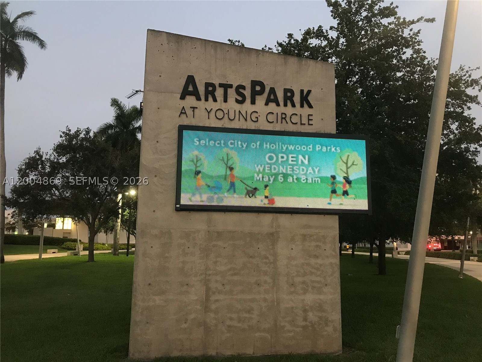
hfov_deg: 63.4
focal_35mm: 28
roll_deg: -0.7
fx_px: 390
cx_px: 241
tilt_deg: +9.0
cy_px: 181
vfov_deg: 49.7
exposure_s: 1/15
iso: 80
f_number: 1.8
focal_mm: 3.99
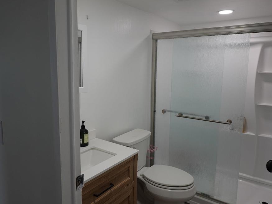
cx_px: 134
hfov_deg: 65.3
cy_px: 98
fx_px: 212
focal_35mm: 27
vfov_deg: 51.3
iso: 100
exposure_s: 1/40
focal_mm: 9
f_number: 2.8
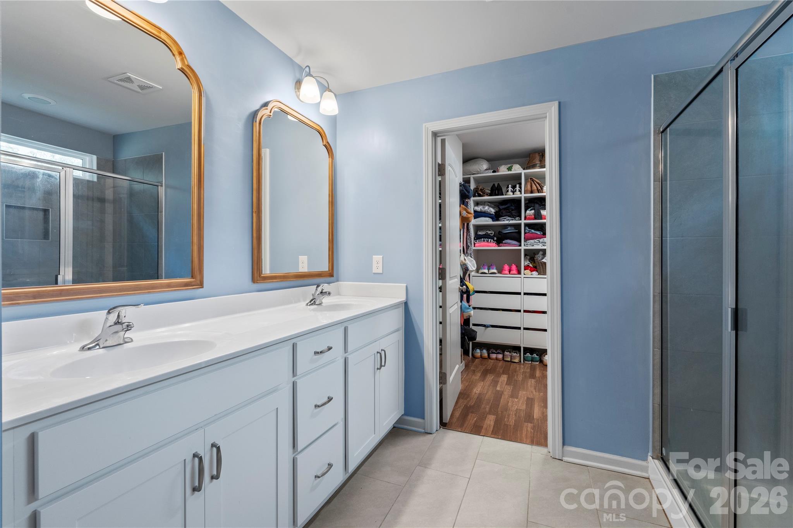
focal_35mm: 16
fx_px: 363
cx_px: 396
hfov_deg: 95.0
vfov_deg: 72.0
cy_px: 264
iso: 640
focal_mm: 16.5
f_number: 9
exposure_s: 1/60
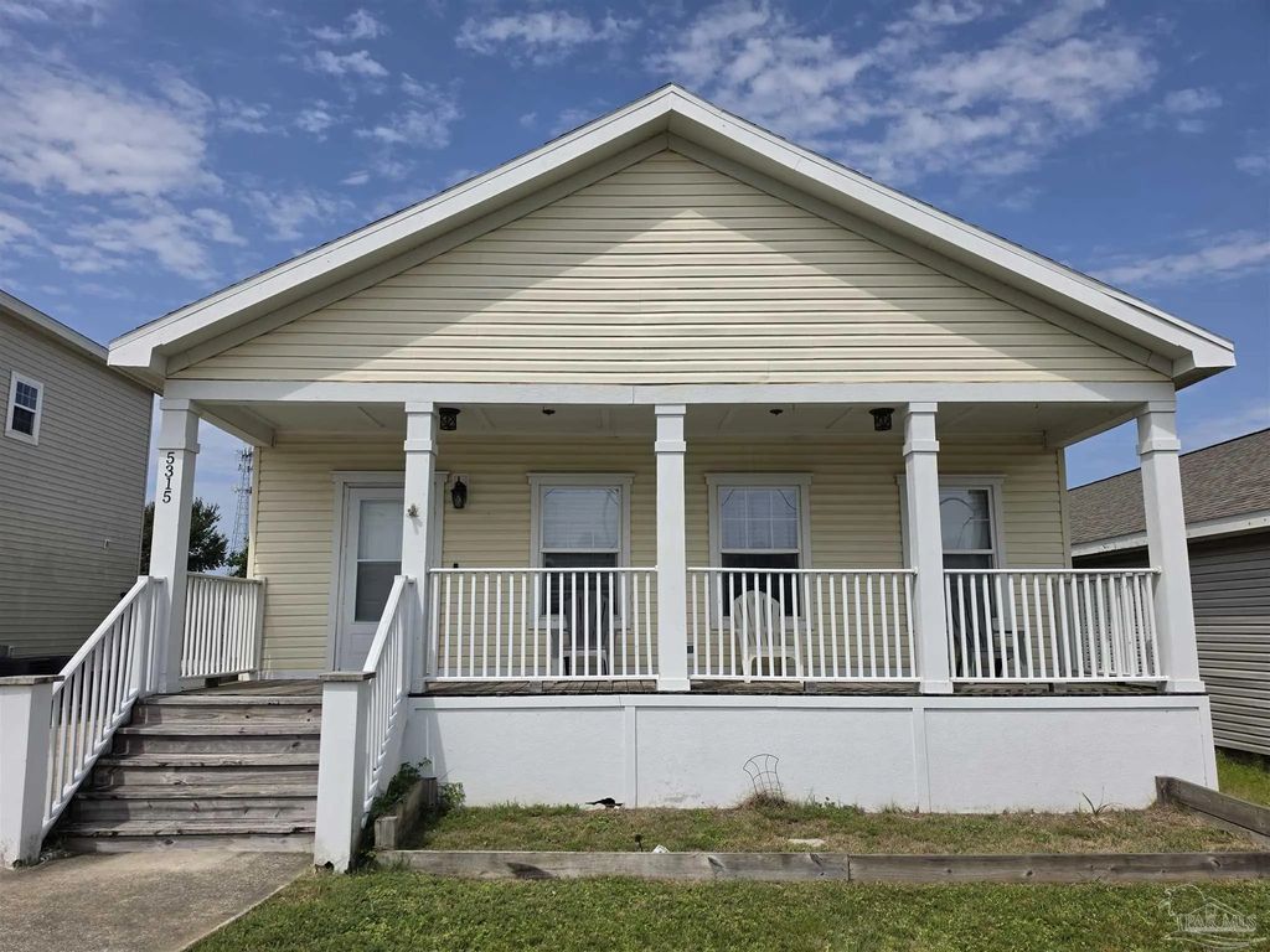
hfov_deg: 73.9
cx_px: 635
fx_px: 844
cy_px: 476
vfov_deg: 58.9
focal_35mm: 23
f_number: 1.4
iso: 40
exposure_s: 1/7939
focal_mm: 6.5
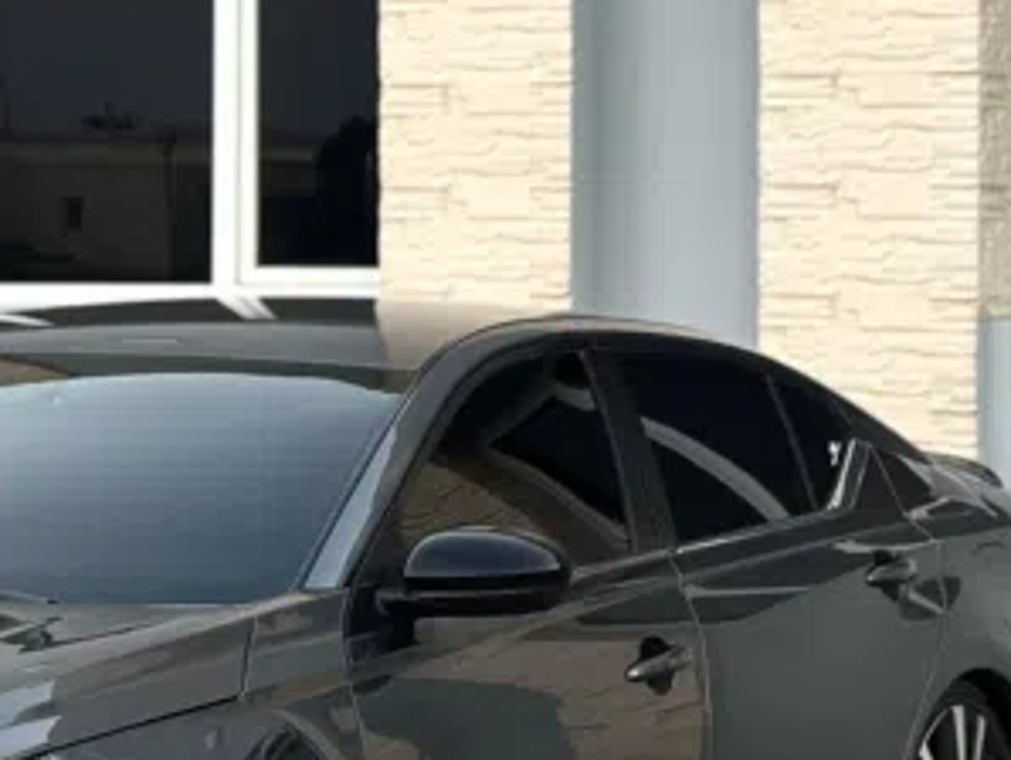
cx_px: 41
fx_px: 3011
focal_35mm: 103
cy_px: 550
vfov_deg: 14.3
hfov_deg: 18.6
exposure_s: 1/60
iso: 250
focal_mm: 6.86
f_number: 1.78
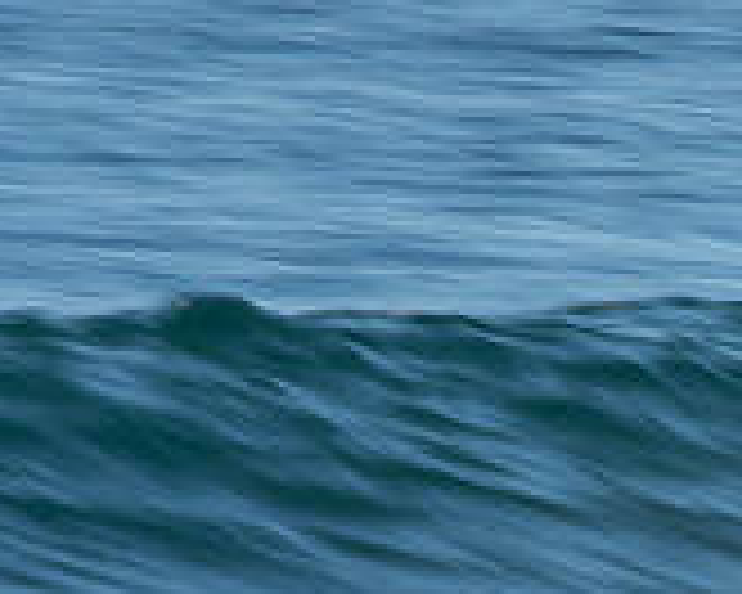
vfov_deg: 0.6
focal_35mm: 2481
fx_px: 54484
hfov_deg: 0.8
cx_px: 1295
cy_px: 821
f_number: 22
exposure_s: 1/15
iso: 100
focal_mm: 500
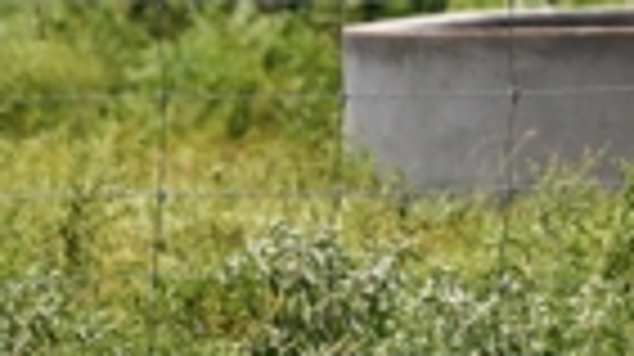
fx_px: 11236
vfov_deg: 1.8
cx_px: 737
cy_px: 0
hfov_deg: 3.2
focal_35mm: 669
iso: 640
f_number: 6.3
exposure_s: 1/2500
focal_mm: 200
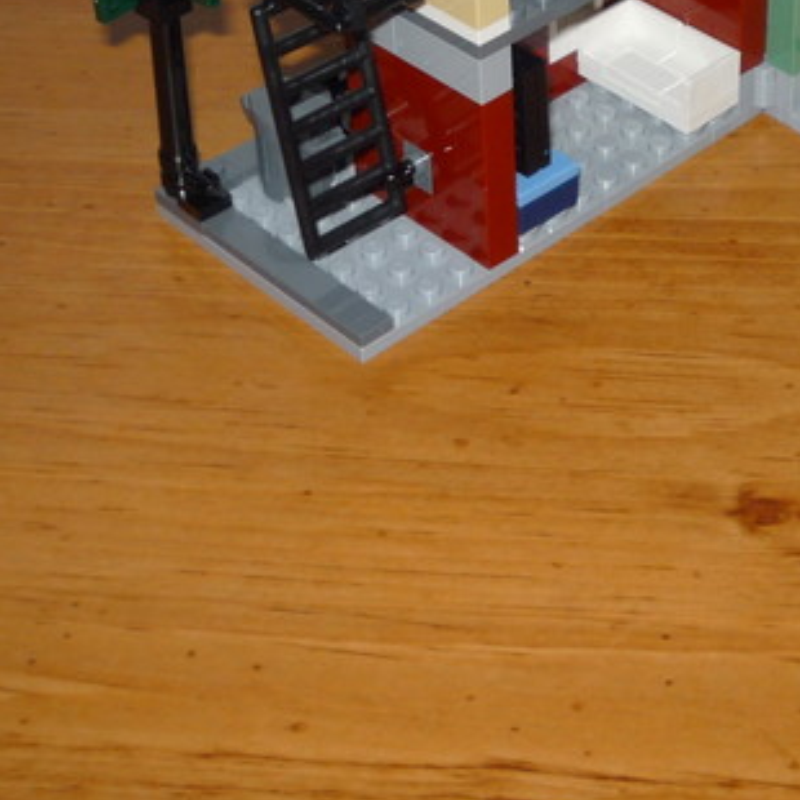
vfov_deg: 20.3
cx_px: 578
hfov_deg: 21.0
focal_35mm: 82
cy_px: -53
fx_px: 2144
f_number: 3.3
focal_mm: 5.2
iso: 100
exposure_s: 1/30
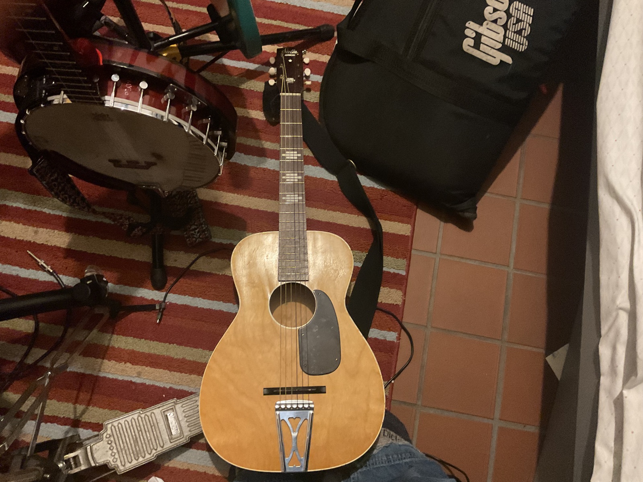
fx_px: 539
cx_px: 322
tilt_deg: -77.5
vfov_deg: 48.2
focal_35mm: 29
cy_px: 241
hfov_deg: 61.7
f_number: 1.8
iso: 500
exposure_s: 1/24
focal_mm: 3
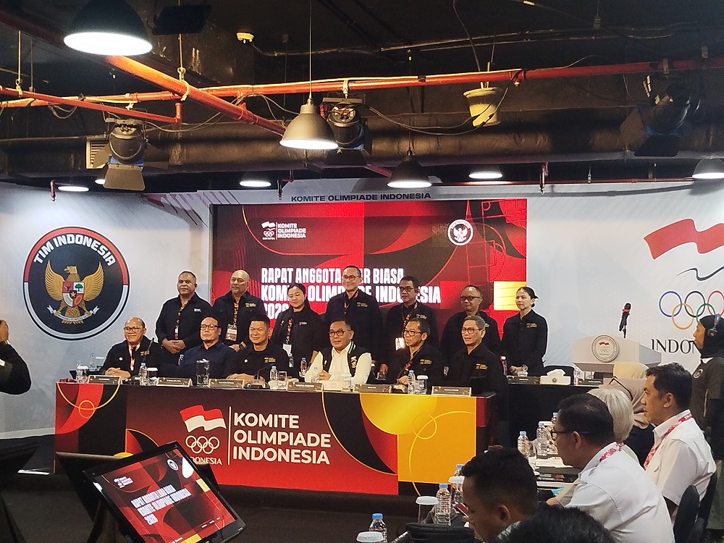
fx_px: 1046
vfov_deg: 29.1
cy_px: 272
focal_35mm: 50
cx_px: 362
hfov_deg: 38.2
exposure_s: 1/33
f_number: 1.7
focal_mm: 5.31
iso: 250
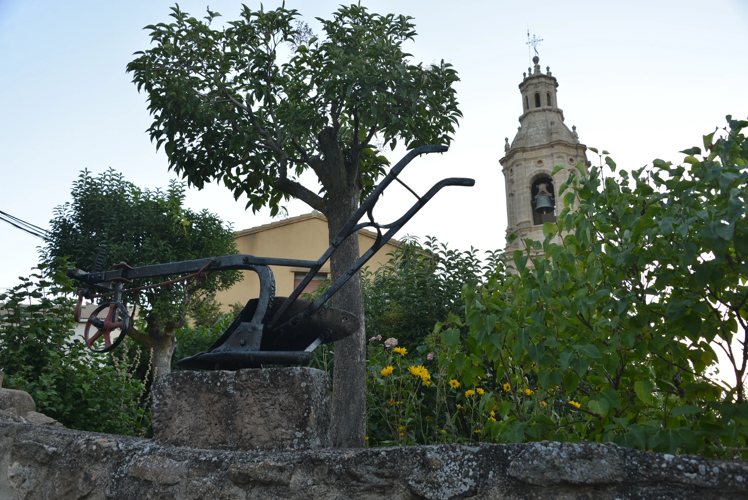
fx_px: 707
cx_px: 374
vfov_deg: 38.9
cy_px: 250
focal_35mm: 34
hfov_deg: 55.8
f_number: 5.6
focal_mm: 34
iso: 400
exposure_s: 1/125
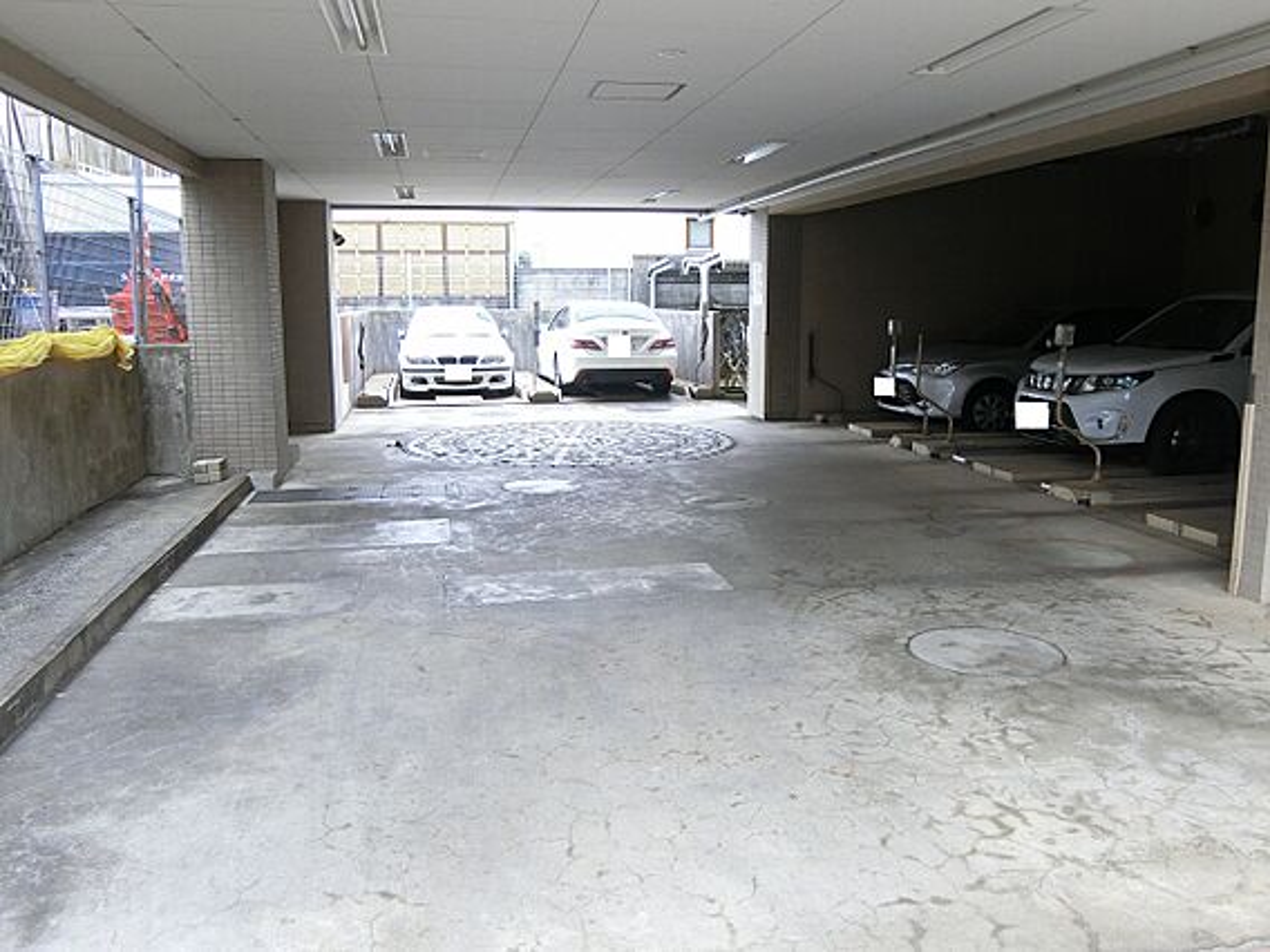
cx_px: 635
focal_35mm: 30
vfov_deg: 46.8
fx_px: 1101
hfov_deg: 60.0
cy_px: 476
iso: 400
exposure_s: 1/100
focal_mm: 6.4
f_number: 3.3
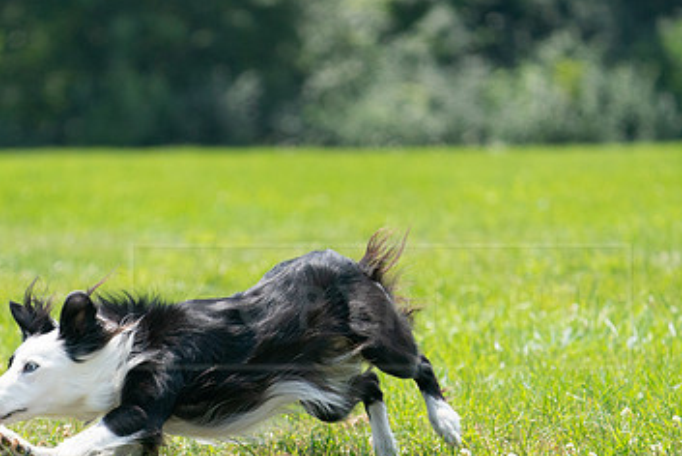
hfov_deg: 5.1
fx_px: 7717
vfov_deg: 3.4
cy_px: 339
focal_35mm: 407
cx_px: 313
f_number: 5.6
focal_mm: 248
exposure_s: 1/4000
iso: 1250
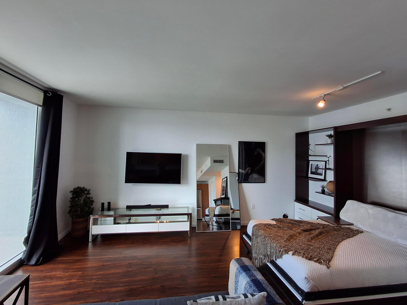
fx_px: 200
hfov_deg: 91.0
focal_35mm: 17
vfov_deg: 74.7
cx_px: 200
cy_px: 149
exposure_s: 1/40
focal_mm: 1.64
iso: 40
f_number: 2.2
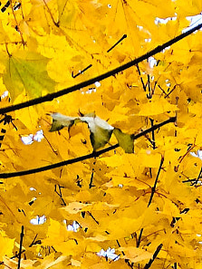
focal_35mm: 156
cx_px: 152
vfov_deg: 10.5
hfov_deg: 9.5
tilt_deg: +14.4
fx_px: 1213
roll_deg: -1.3
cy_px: 694
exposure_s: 1/100
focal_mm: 3.99
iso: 50
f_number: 1.8
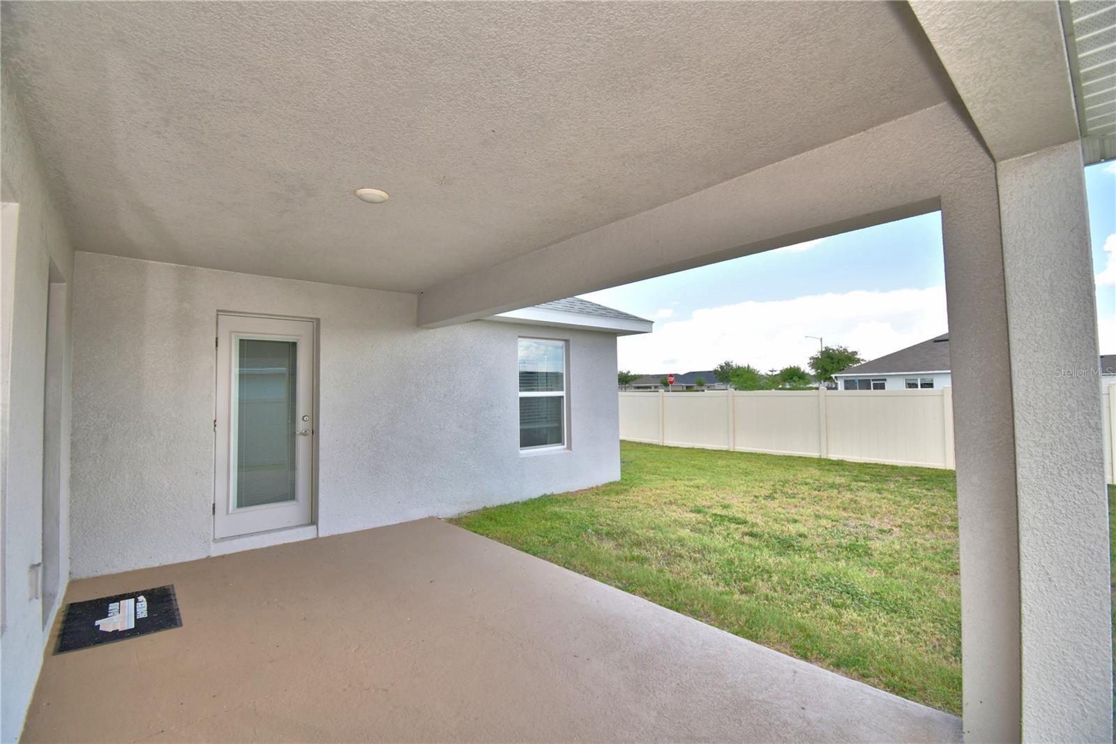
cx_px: 558
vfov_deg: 77.3
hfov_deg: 100.4
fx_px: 465
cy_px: 372
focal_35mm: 15
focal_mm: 10
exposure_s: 1/250
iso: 100
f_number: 5
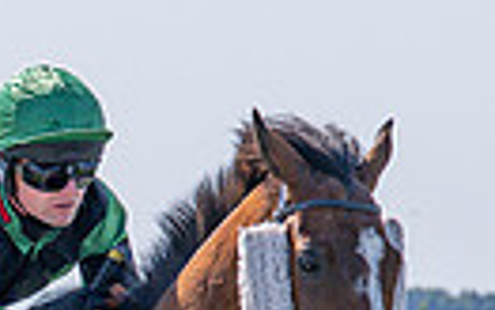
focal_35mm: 492
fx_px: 6640
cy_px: 549
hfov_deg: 4.3
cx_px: 127
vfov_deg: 2.7
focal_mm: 70
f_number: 4
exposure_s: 1/2000
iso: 200
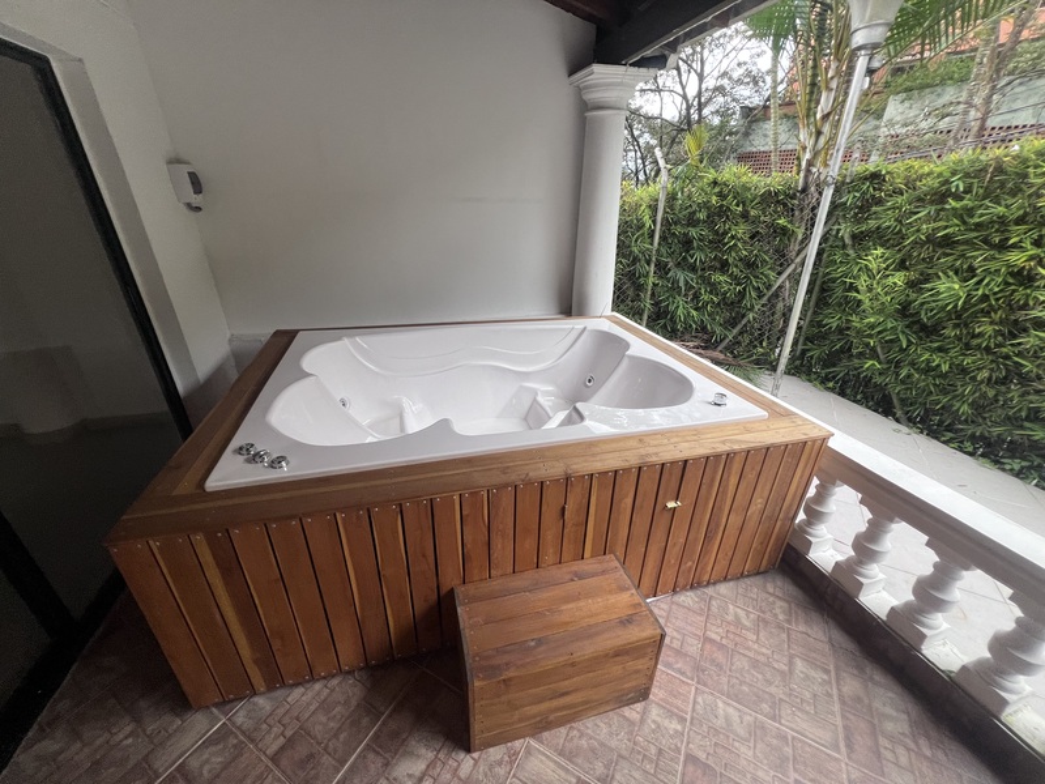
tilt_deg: -29.8
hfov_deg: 106.2
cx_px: 522
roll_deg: -1.2
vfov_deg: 89.9
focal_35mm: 13
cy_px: 392
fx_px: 392
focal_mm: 1.57
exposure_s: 1/99
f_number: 1.8
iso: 64
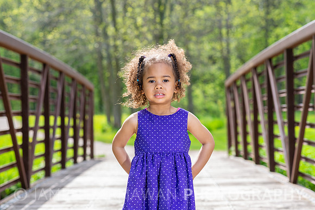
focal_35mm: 85
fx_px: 744
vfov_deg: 16.1
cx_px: 158
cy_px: 105
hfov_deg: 23.9
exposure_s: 1/125
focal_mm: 85
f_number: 5
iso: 100
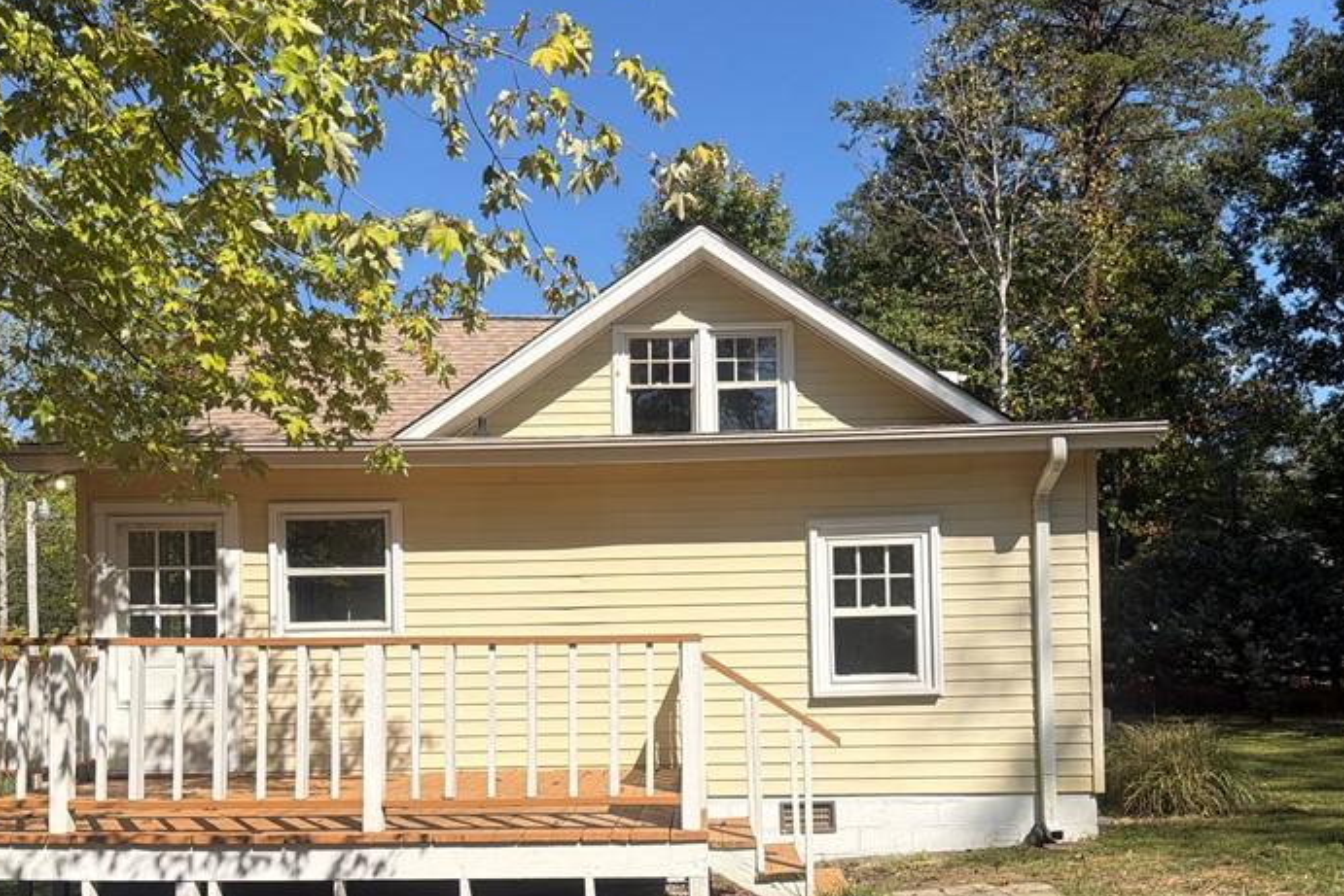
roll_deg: +0.4
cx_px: 657
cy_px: 630
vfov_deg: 35.4
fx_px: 1382
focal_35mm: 37
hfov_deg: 51.9
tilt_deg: +2.0
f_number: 1.78
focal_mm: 6.76
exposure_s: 1/3279
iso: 80
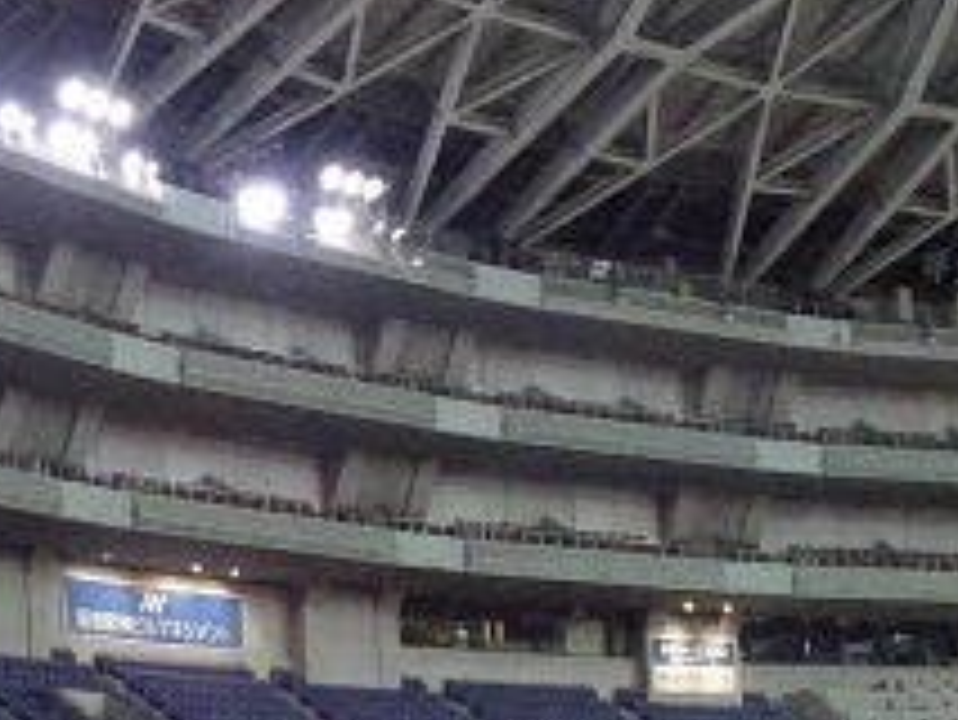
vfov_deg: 11.8
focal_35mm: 125
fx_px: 3461
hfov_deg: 15.8
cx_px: 501
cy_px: 684
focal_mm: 8.84
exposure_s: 1/250
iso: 3200
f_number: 4.5
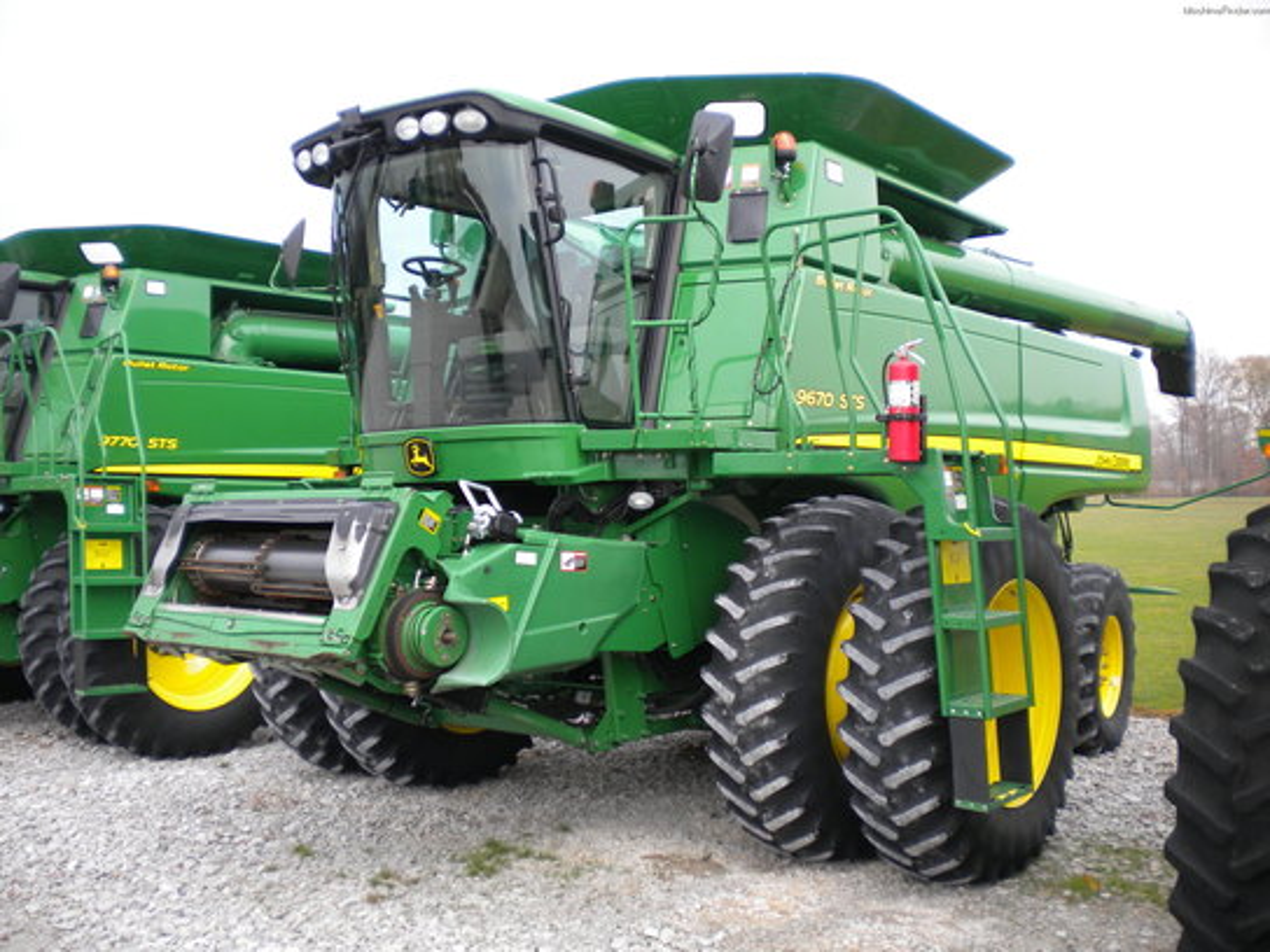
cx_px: 635
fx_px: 1284
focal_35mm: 35
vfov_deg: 40.7
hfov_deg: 52.6
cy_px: 476
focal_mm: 6.3
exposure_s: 1/268
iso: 80
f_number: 3.1
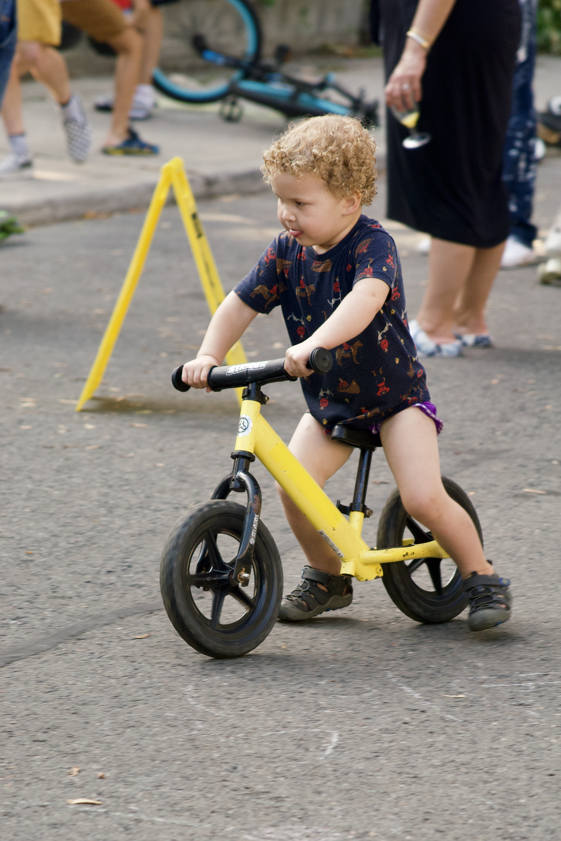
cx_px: 280
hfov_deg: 13.0
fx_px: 2454
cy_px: 420
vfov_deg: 19.5
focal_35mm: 105
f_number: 4
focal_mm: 105
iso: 400
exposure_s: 1/250
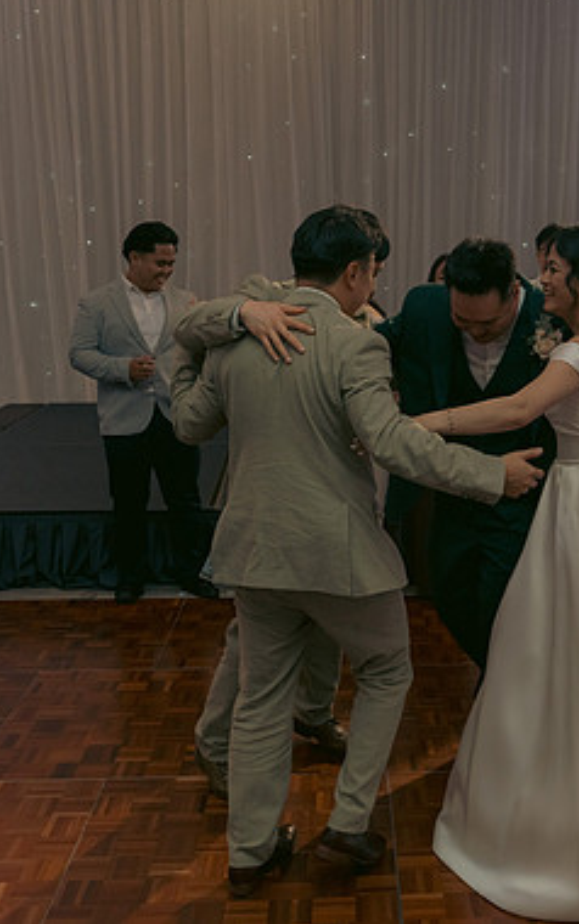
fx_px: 1059
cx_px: 414
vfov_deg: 47.2
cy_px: 456
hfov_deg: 30.2
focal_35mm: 42
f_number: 3.5
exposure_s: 1/160
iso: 2500
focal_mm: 27
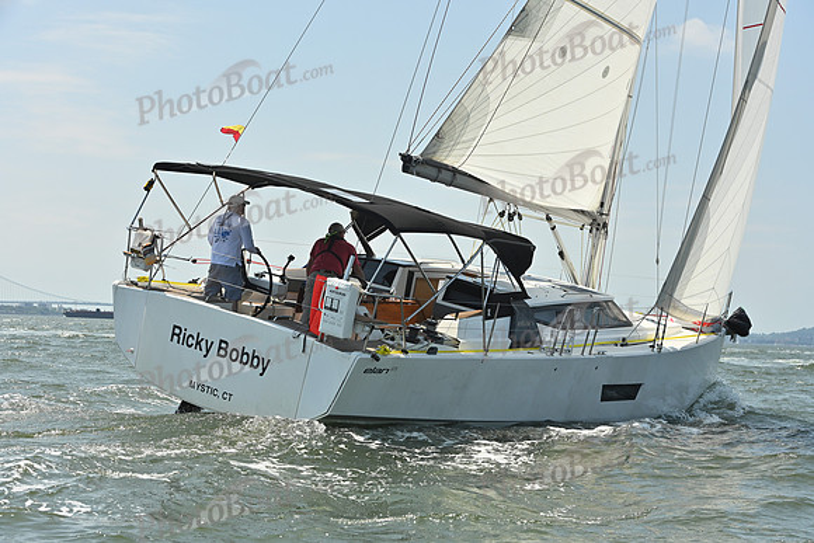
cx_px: 407
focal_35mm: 70
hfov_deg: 28.8
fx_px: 1583
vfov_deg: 19.5
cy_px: 272
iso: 320
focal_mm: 70
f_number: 8
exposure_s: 1/1250
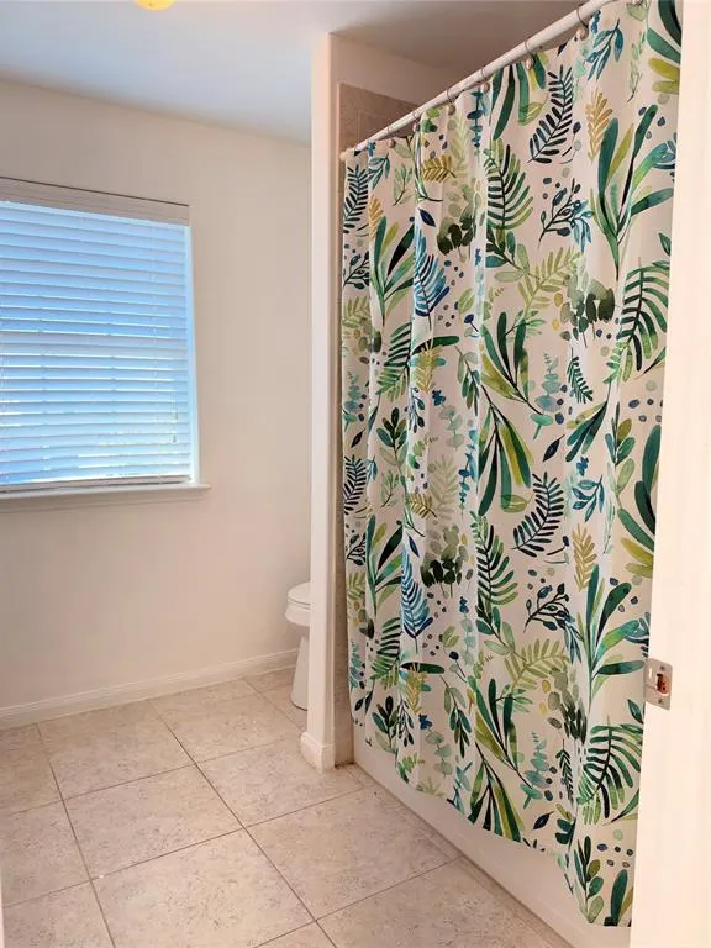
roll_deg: -0.9
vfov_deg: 71.6
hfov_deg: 56.8
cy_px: 474
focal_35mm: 24
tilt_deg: -5.6
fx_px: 657
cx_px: 356
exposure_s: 1/120
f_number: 1.8
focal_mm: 6.93
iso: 320
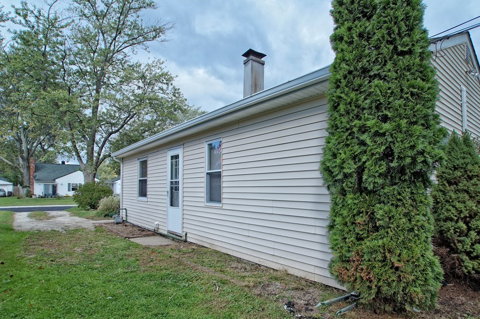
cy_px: 185
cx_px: 260
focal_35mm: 20
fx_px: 261
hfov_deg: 85.0
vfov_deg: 62.5
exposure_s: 1/320
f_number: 4.5
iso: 100
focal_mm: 11
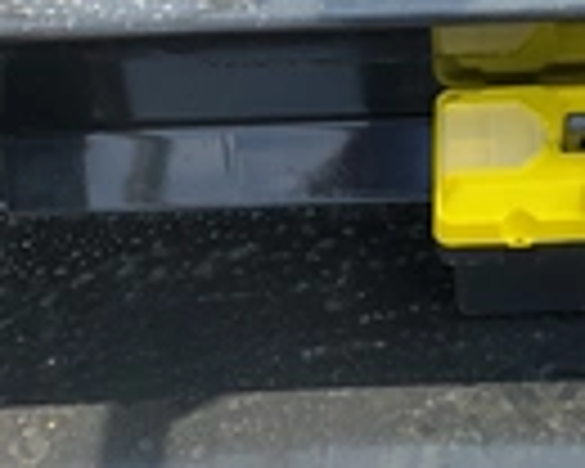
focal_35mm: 87
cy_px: 248
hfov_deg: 21.7
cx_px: 468
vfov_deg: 17.7
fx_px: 1506
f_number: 1.8
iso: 25
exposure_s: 1/469
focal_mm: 3
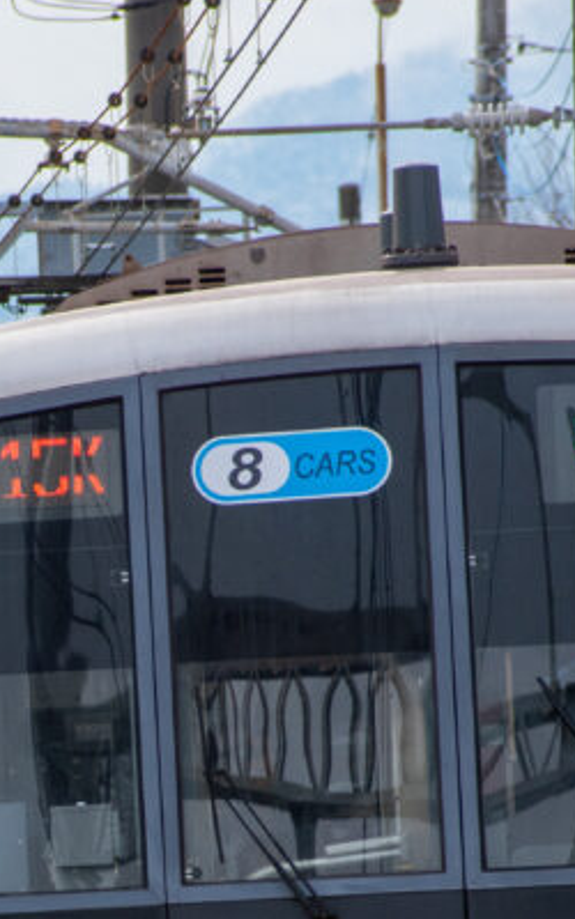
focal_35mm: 995
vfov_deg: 2.1
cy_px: 821
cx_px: -32
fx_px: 24948
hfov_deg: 1.3
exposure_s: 1/400
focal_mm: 200
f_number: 9
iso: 200
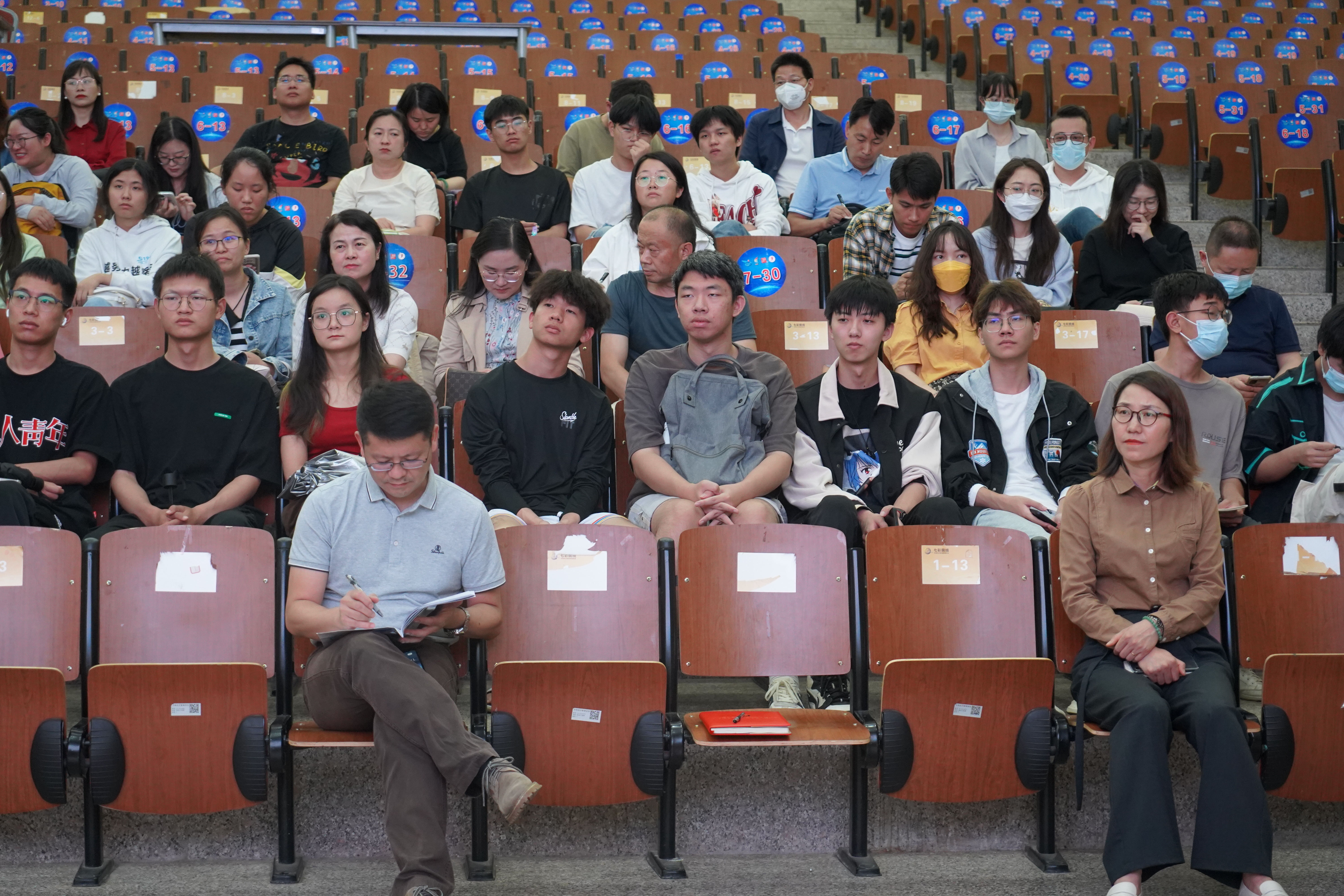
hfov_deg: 28.8
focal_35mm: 70
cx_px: 672
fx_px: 2613
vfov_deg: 19.5
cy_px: 448
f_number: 4
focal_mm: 70
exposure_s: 1/160
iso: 3200
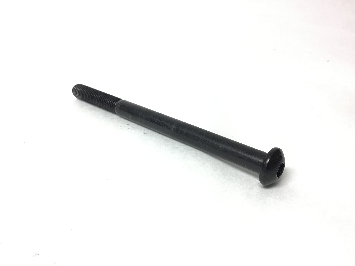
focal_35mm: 31
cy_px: 133
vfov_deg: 45.4
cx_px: 178
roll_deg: +1.1
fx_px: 318
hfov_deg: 58.4
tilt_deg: -30.4
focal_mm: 3.3
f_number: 2.4
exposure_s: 1/30
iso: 32
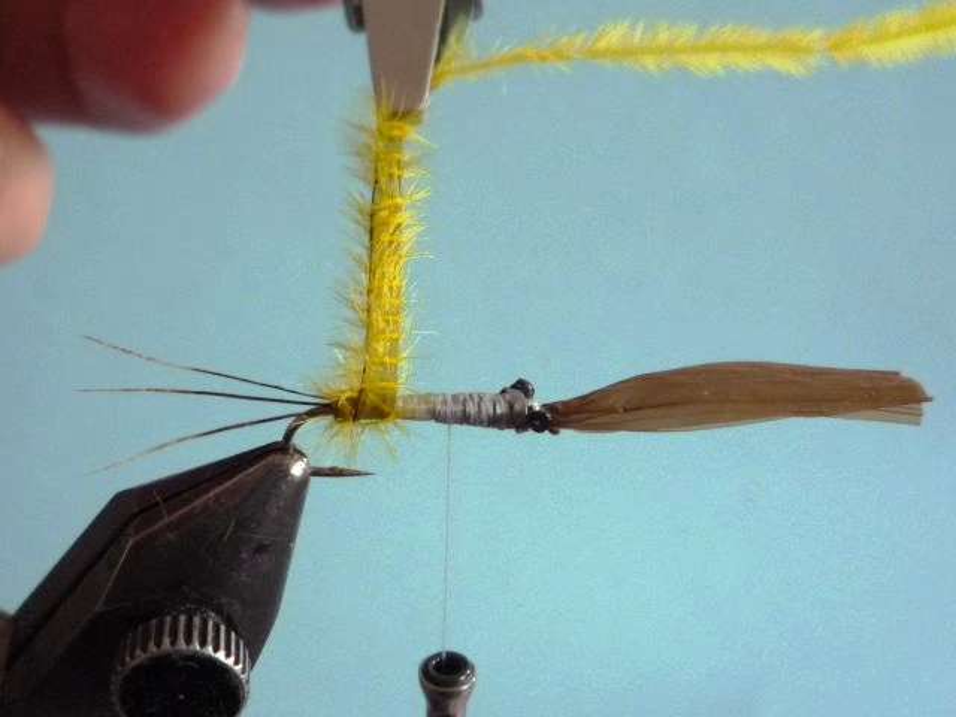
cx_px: 478
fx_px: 829
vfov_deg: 46.8
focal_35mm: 30
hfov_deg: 60.0
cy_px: 358
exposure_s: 1/30
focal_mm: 5.2
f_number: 3.3
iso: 320
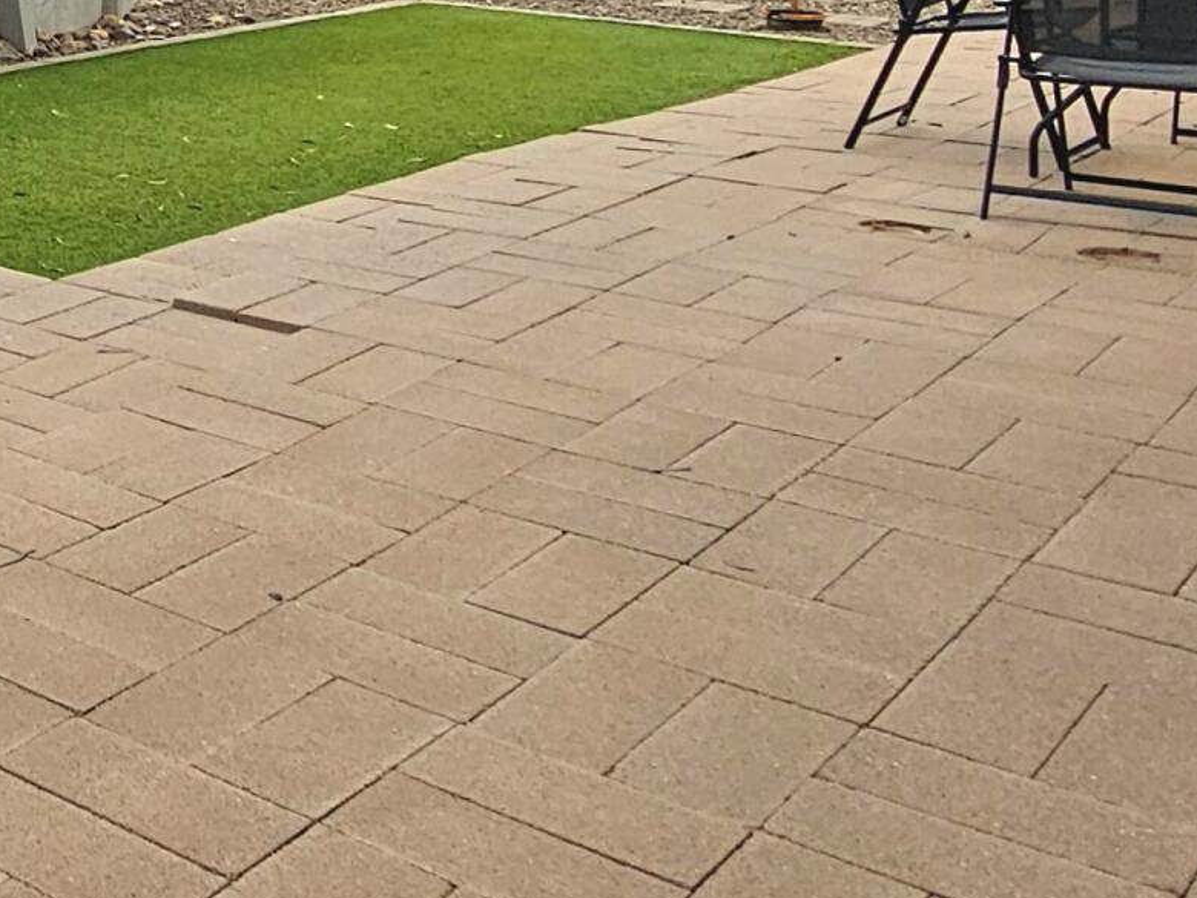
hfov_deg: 35.2
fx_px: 1729
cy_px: -141
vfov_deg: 26.3
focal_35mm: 50
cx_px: 51
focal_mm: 2.2
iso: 50
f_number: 2.2
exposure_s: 1/5000
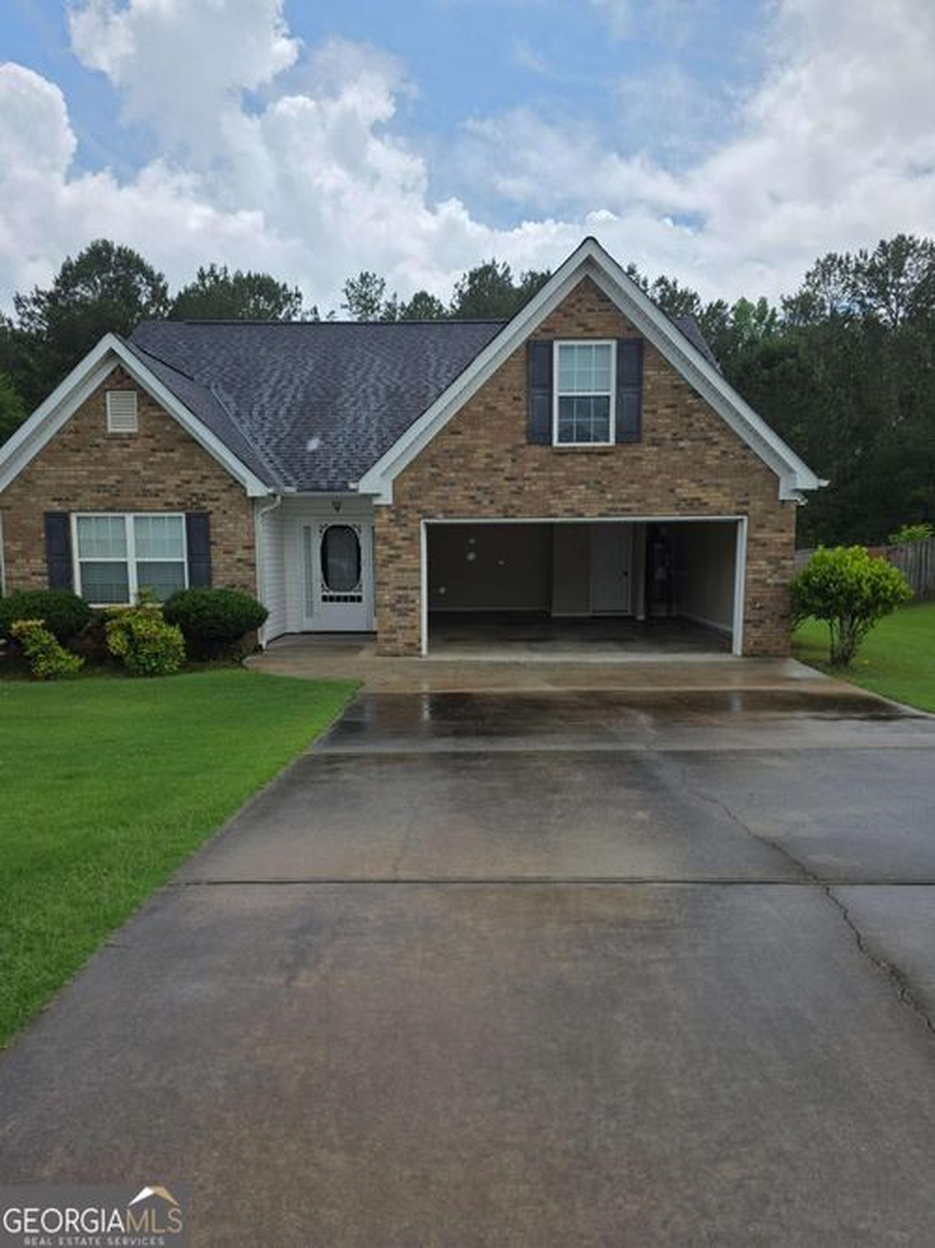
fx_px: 829
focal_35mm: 23
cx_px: 468
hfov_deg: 58.9
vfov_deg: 73.9
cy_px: 624
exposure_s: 1/6355
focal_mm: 6.3
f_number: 1.7
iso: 80
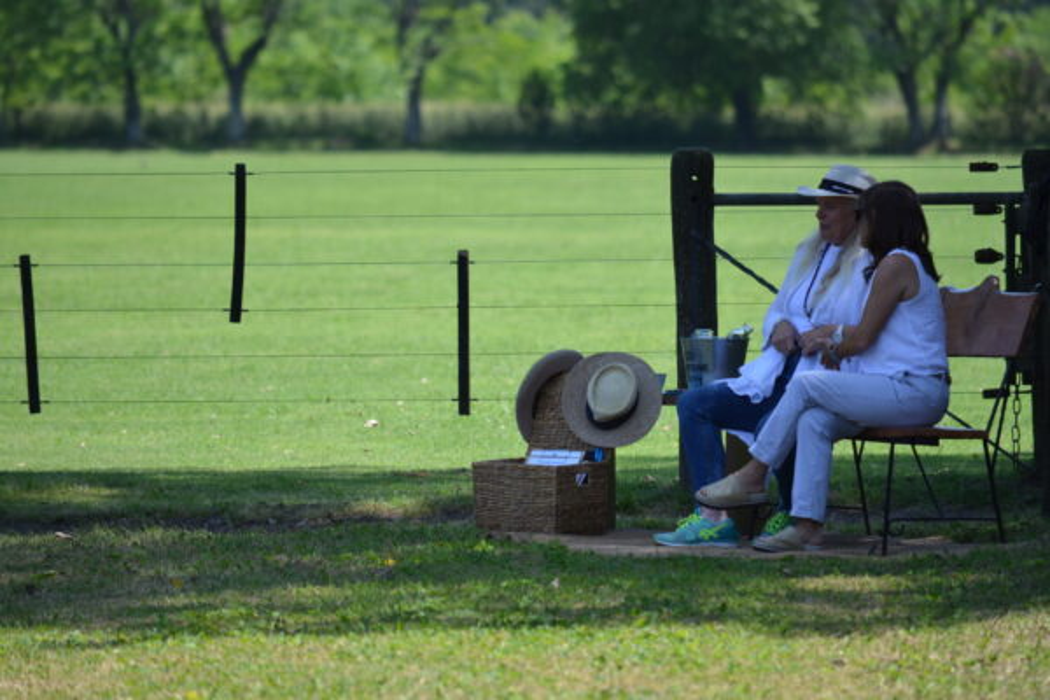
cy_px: 350
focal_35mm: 405
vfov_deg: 3.4
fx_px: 11812
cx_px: 525
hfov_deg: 5.1
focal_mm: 270
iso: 200
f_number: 5.6
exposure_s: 1/500
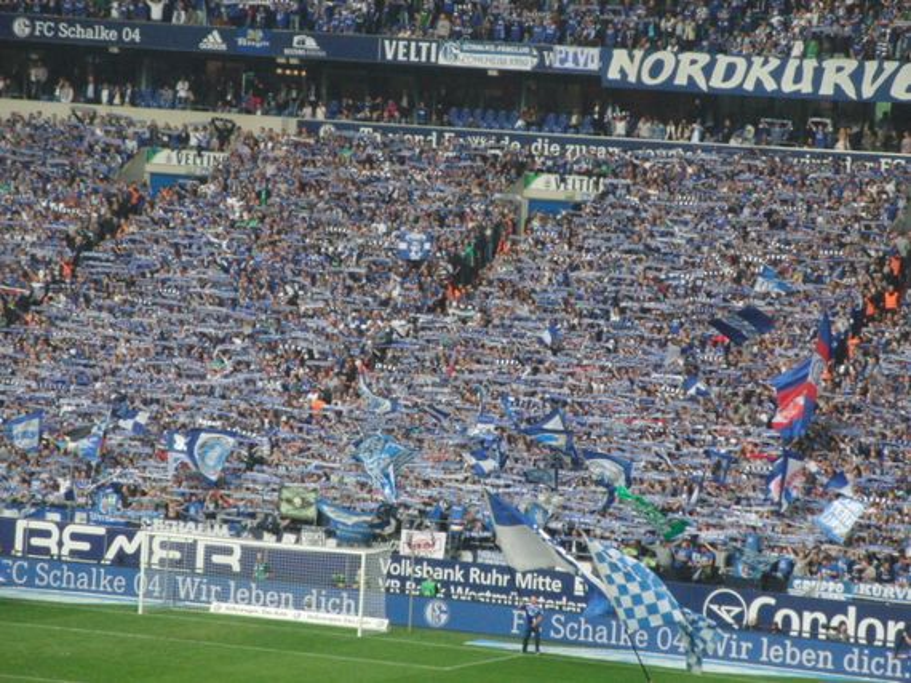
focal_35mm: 185
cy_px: 342
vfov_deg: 8.0
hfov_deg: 10.7
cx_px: 456
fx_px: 4867
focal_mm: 32.1
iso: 500
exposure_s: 1/500
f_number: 4.5
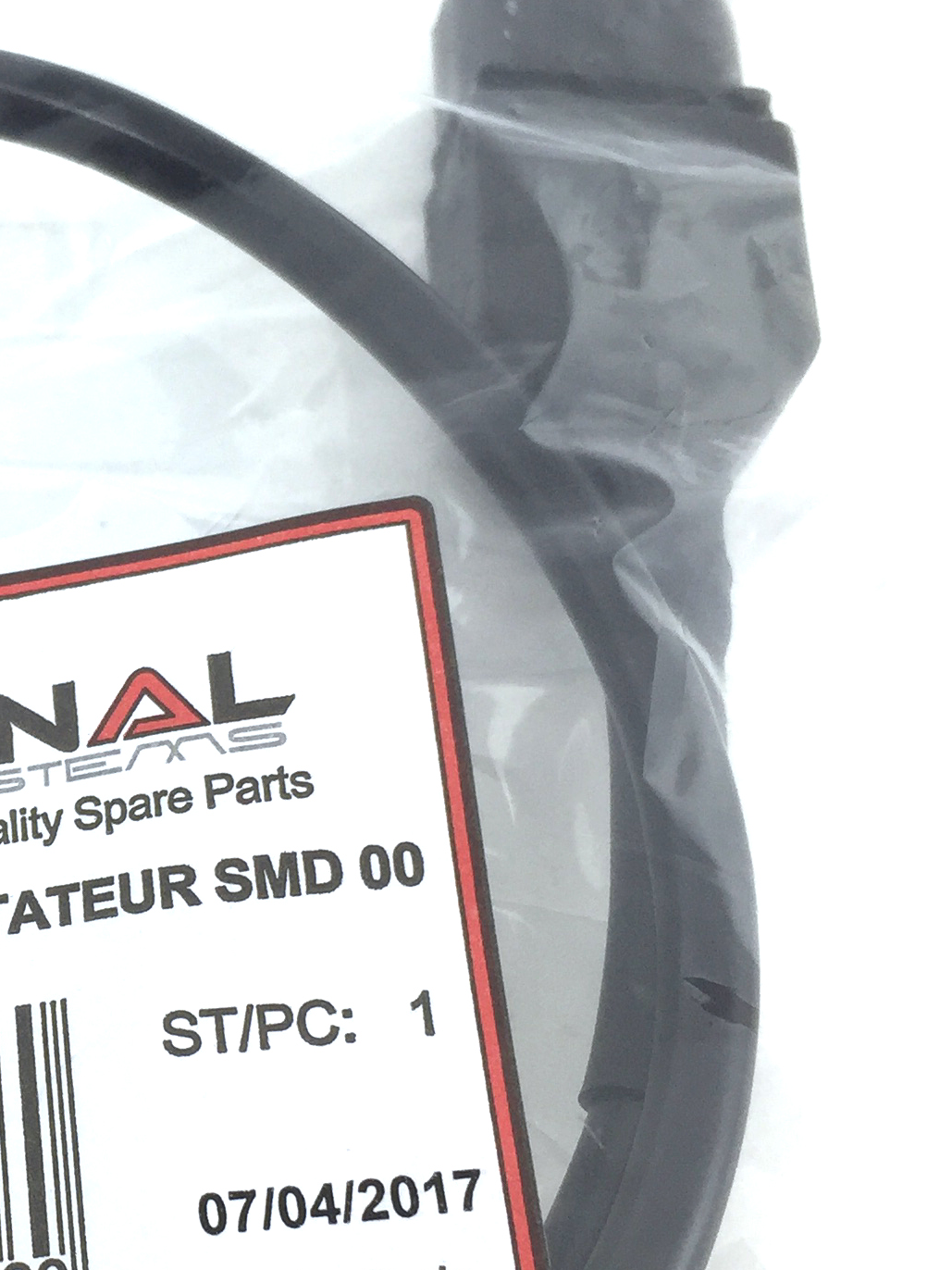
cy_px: 757
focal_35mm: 69
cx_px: -134
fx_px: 2530
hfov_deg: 20.2
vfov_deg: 28.1
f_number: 2.2
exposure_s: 1/215
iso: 32
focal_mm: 4.15
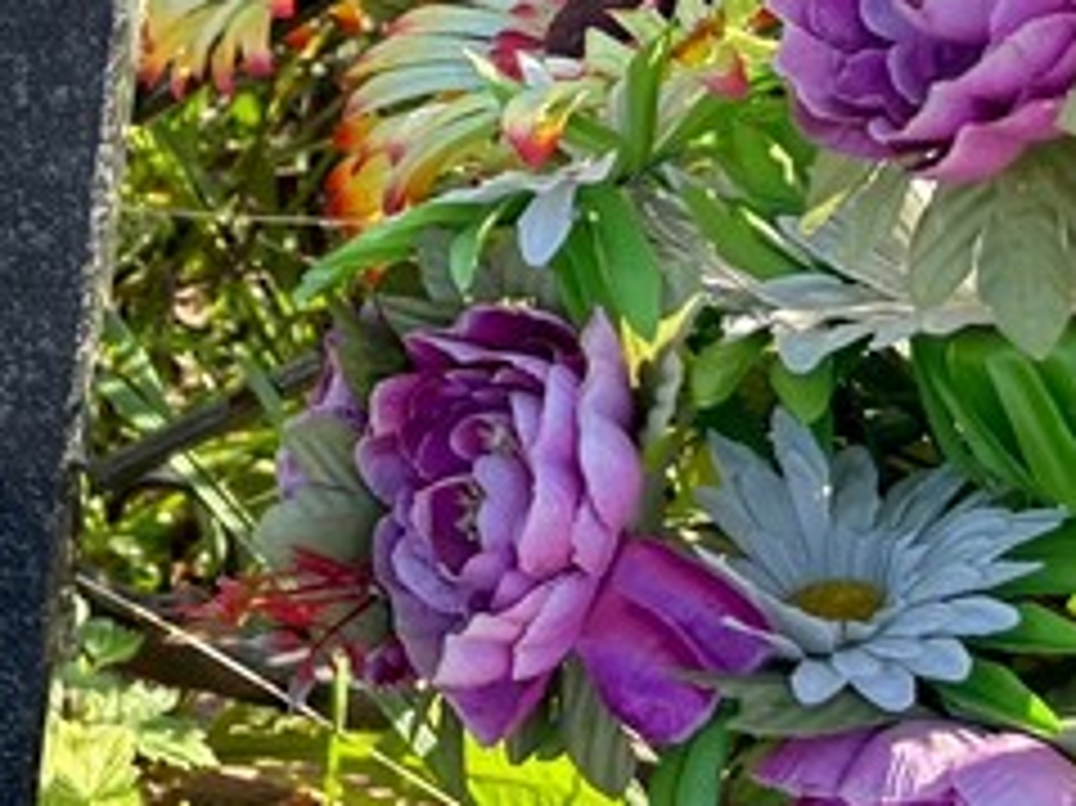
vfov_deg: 15.8
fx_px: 2703
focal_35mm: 87
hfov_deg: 18.7
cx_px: -711
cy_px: -324
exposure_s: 1/500
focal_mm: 5.96
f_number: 1.6
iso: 50
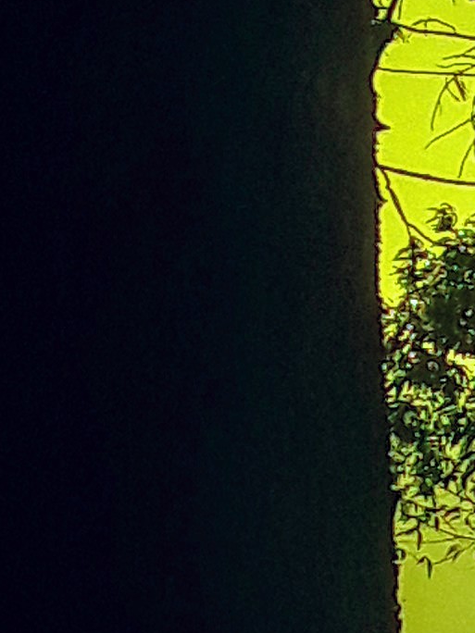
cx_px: 1126
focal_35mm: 148
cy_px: 763
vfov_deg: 13.0
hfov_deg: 9.1
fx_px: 2708
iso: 40
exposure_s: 1/1934
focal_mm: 3.3
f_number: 2.2
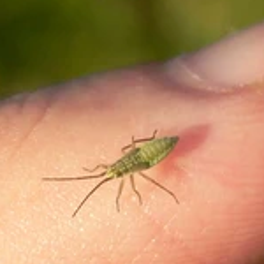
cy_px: 171
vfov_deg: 7.7
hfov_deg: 7.7
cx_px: 136
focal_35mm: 226
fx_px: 1950
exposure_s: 1/500
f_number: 4
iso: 100
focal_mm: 9.9
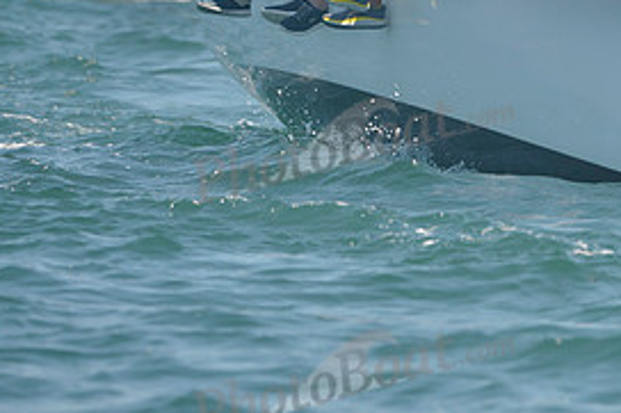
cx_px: 635
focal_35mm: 512
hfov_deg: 4.0
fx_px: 8826
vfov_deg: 2.7
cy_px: -6
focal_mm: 240
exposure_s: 1/1000
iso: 280
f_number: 7.1
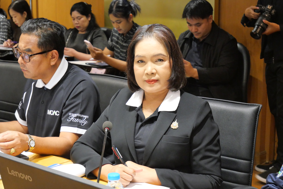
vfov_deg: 16.9
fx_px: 637
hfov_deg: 25.0
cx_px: 142
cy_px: 94
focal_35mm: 81
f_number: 5.4
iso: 3200
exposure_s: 1/50
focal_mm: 39
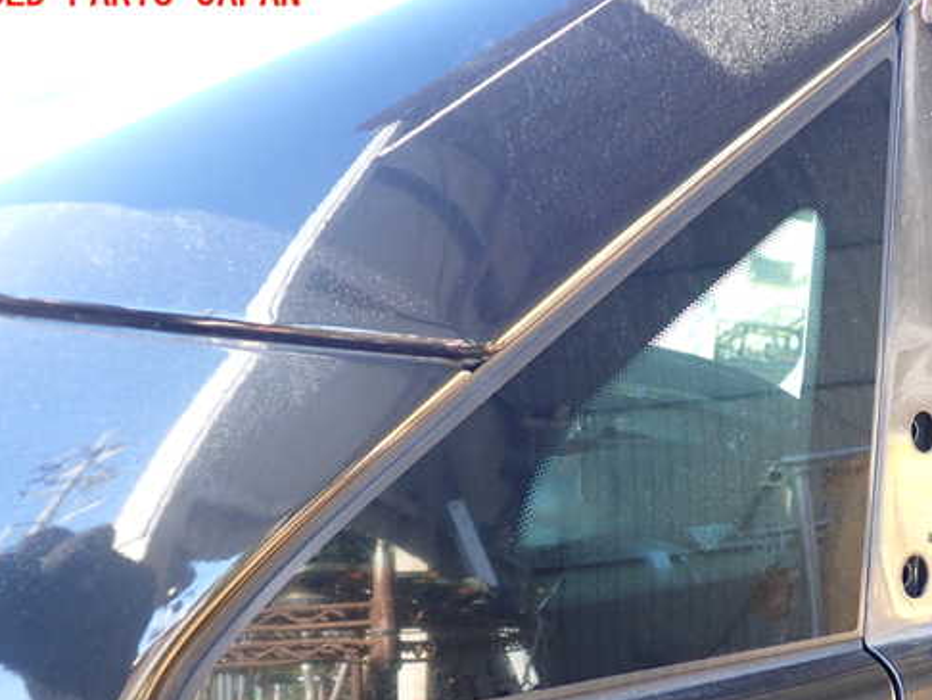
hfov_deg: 50.0
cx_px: 527
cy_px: 401
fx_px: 997
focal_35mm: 37
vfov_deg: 38.6
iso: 125
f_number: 2.3
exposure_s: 1/60
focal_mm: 5.4
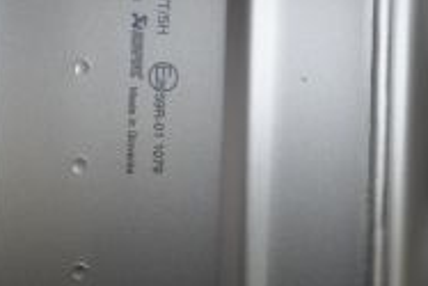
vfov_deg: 9.3
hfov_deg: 13.8
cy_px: 105
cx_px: 137
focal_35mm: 148
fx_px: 1766
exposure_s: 1/200
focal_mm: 35
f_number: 5
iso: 800
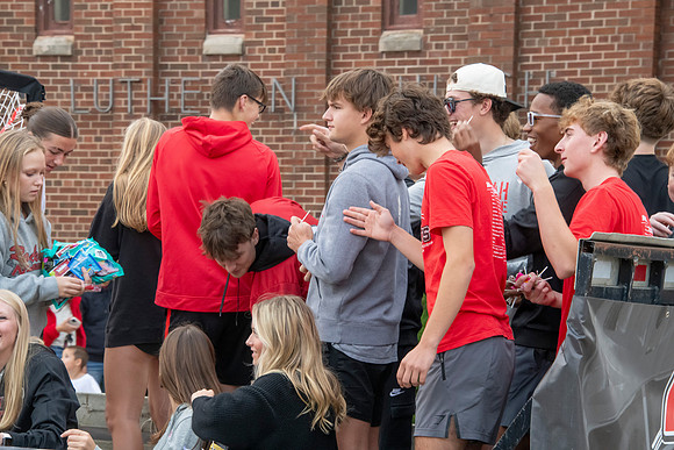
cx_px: 337
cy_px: 225
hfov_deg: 15.2
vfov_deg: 10.2
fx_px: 2528
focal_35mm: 135
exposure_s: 1/200
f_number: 11
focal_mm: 135
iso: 3200
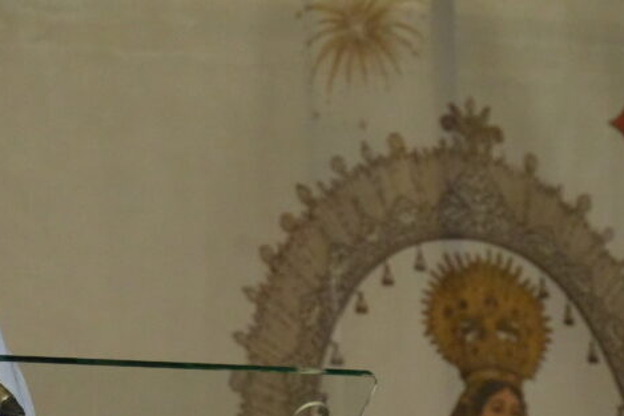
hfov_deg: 5.3
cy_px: 433
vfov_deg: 3.5
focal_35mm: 390
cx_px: 35
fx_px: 6763
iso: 5000
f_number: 9
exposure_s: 1/160
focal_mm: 119
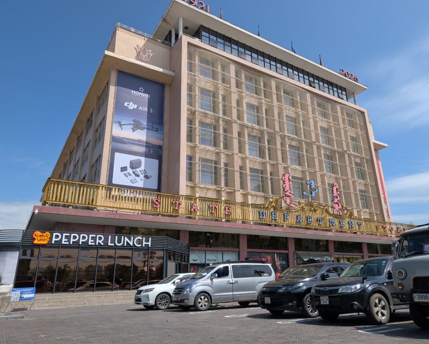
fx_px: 317
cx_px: 223
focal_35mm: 25
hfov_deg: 68.1
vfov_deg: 56.8
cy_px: 172
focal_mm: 6.9
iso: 20
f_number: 1.68
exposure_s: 1/1527
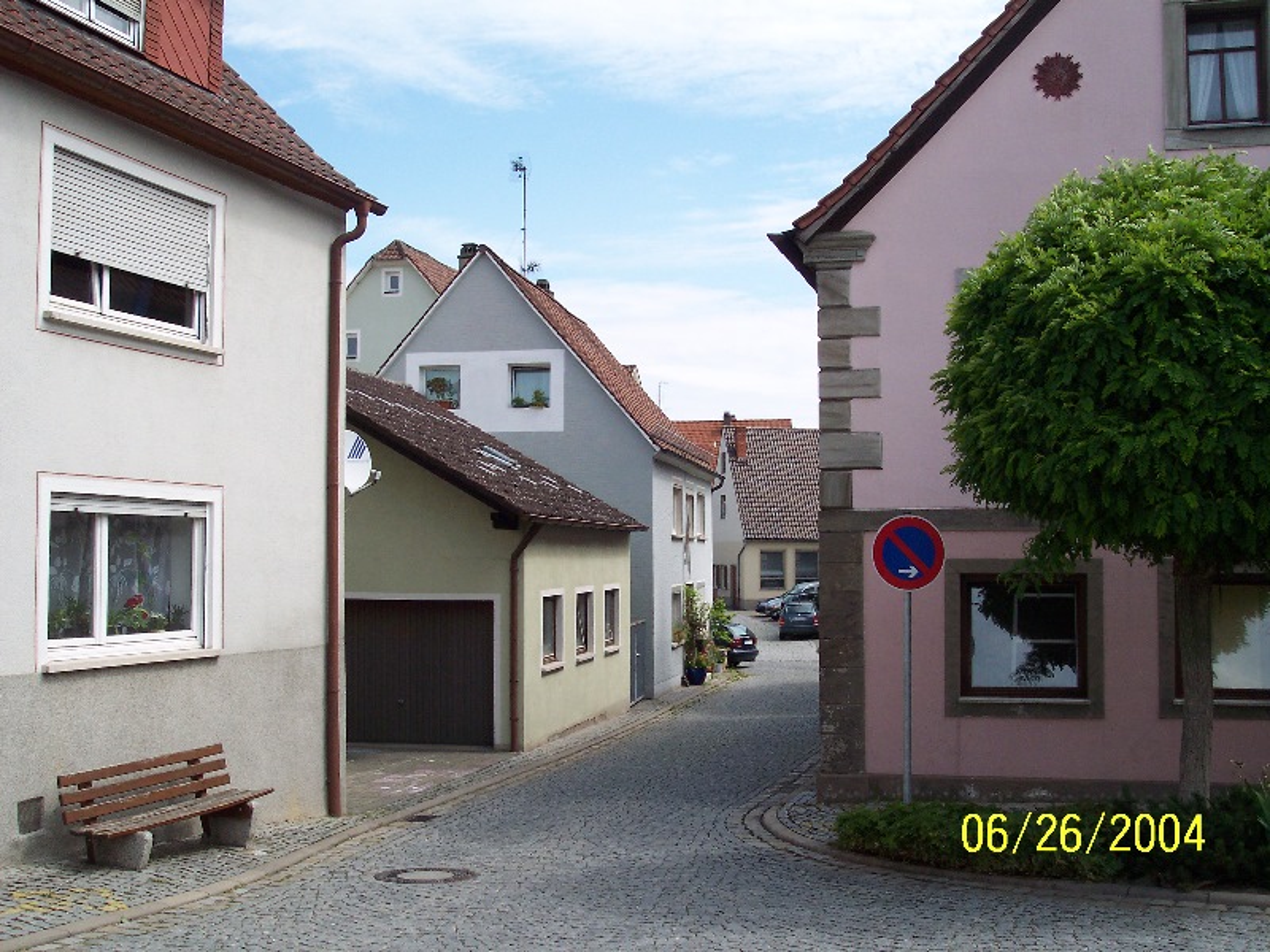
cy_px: 476
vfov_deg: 37.7
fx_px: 1394
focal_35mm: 38
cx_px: 635
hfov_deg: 49.0
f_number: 4.8
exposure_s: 1/500
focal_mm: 8
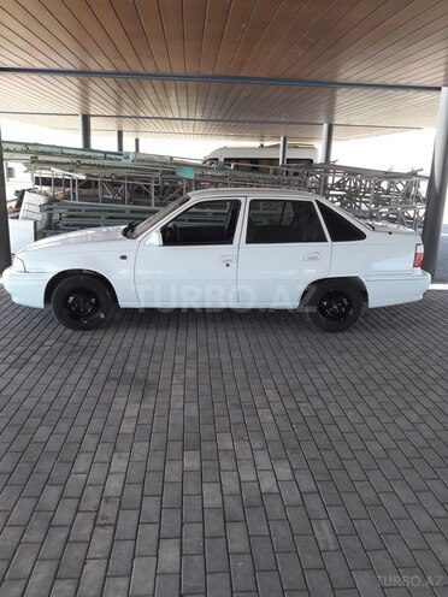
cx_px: 224
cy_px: 298
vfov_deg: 63.4
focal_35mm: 28
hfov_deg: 49.7
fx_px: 483
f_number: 1.9
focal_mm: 3.7
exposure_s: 1/199
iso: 40
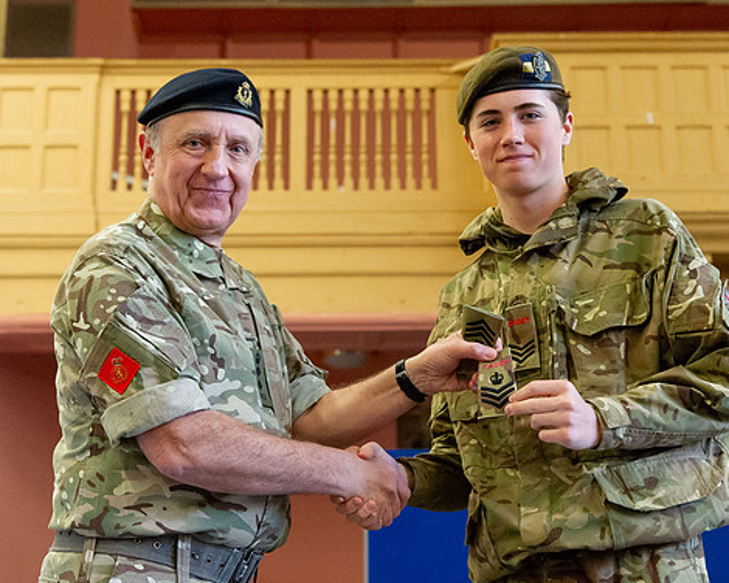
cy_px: 258
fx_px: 1532
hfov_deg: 26.8
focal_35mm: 71
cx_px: 343
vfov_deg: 21.5
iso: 5000
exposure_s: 1/200
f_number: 4.5
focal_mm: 50
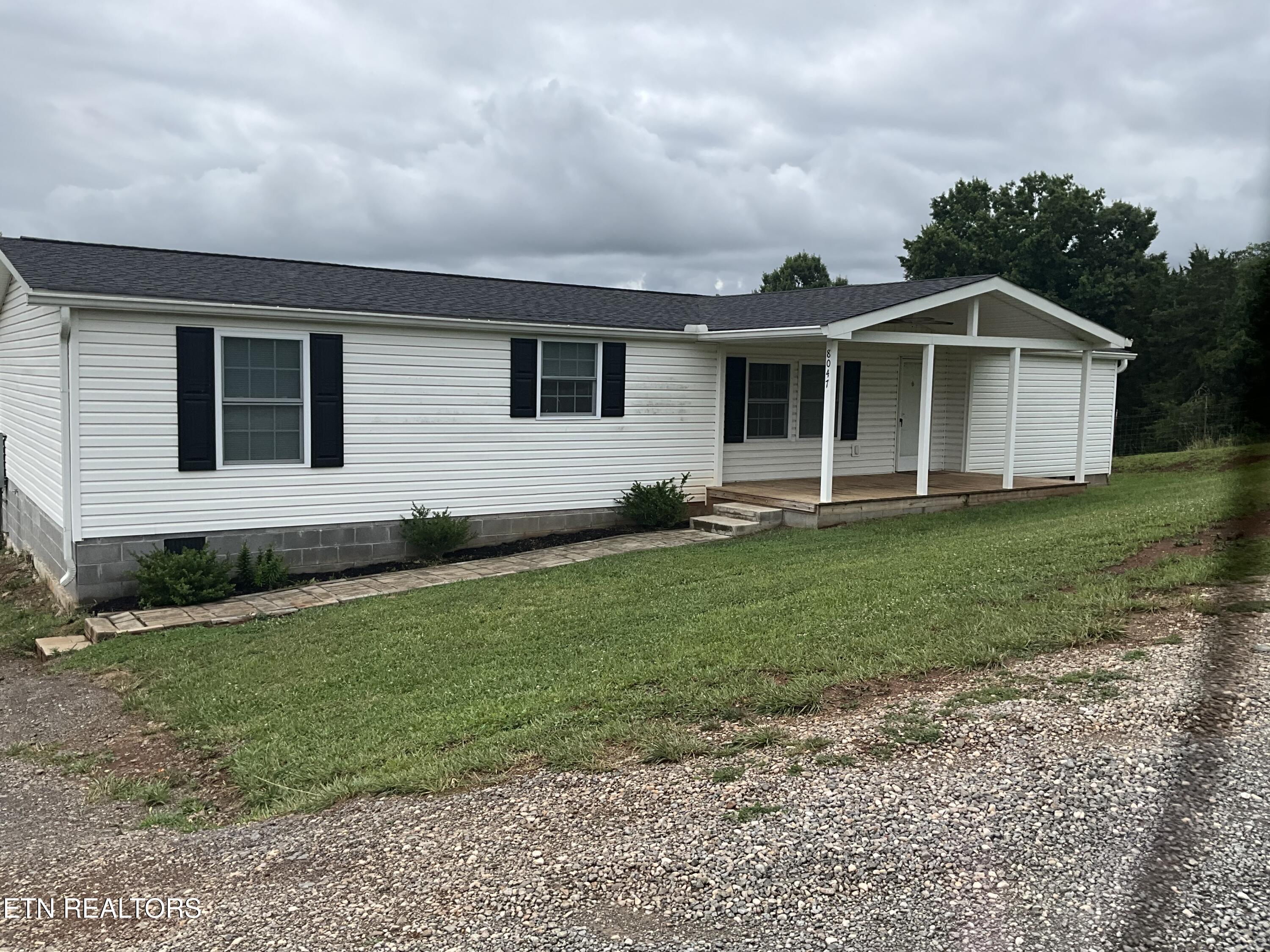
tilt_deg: -3.8
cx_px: 635
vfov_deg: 48.2
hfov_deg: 61.7
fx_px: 1064
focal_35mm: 29
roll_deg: -1.6
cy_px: 476
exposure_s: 1/2141
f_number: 1.8
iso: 25
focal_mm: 3
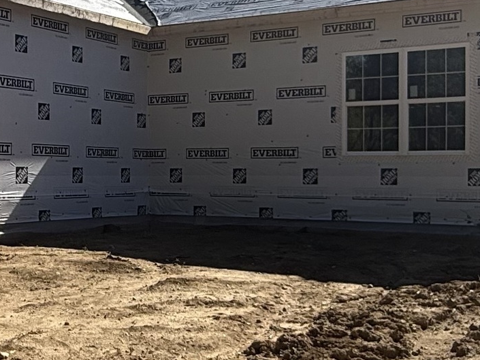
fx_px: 846
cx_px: 177
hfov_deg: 31.5
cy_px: 179
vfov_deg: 24.0
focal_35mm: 61
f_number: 2.2
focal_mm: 2.22
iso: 50
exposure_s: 1/2092
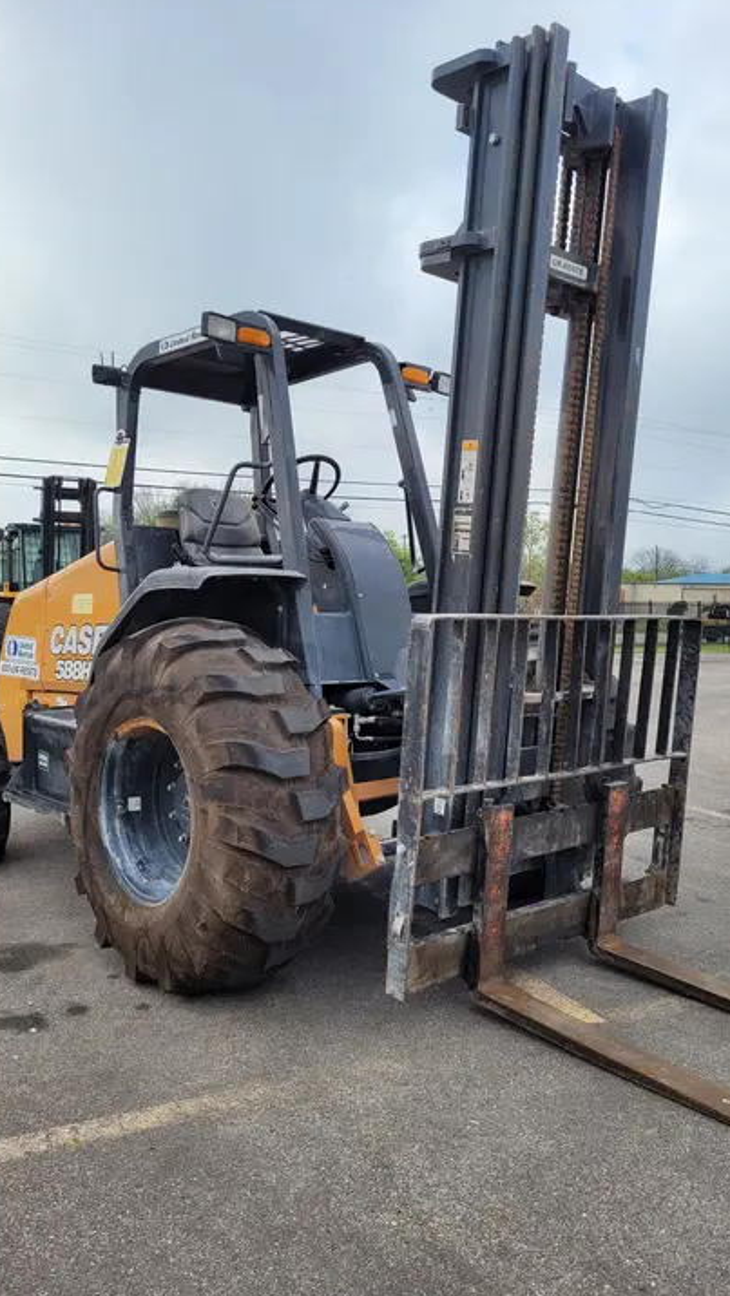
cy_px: 643
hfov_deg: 40.2
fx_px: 997
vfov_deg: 66.1
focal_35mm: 29
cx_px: 388
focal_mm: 5.4
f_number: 1.8
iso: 40
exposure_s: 1/1318
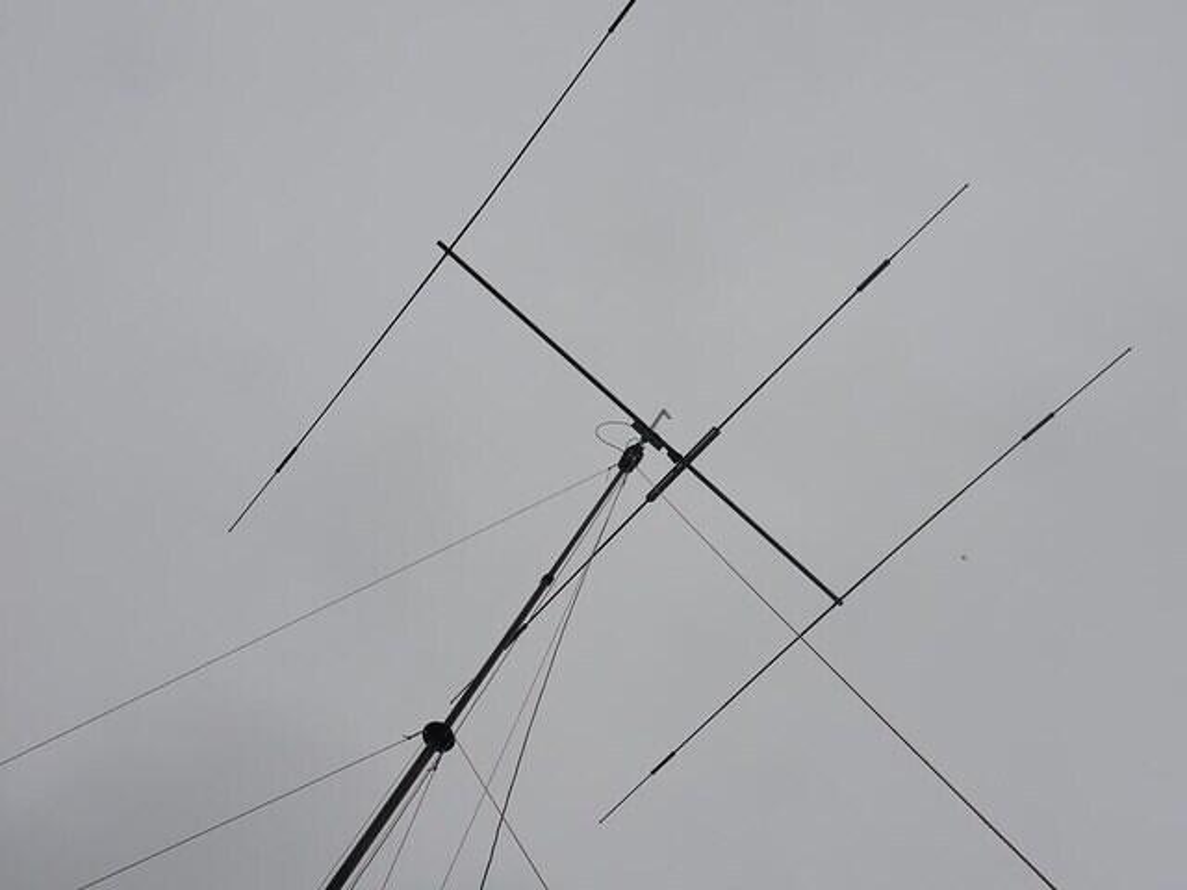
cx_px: 594
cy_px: 445
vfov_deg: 31.5
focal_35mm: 46
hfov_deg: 41.2
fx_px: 1577
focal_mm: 9.9
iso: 80
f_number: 4.5
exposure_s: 1/1250
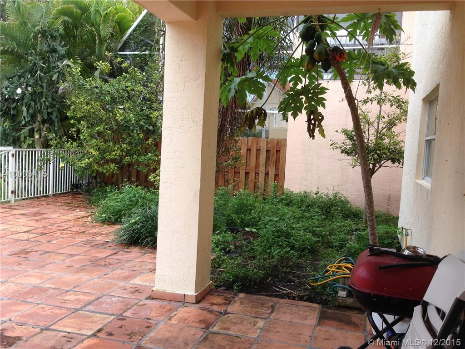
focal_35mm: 33
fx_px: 443
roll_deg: -1.7
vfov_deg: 42.9
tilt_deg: -7.7
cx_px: 232
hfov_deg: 55.4
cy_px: 174
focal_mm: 4.12
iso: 50
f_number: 2.4
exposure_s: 1/284
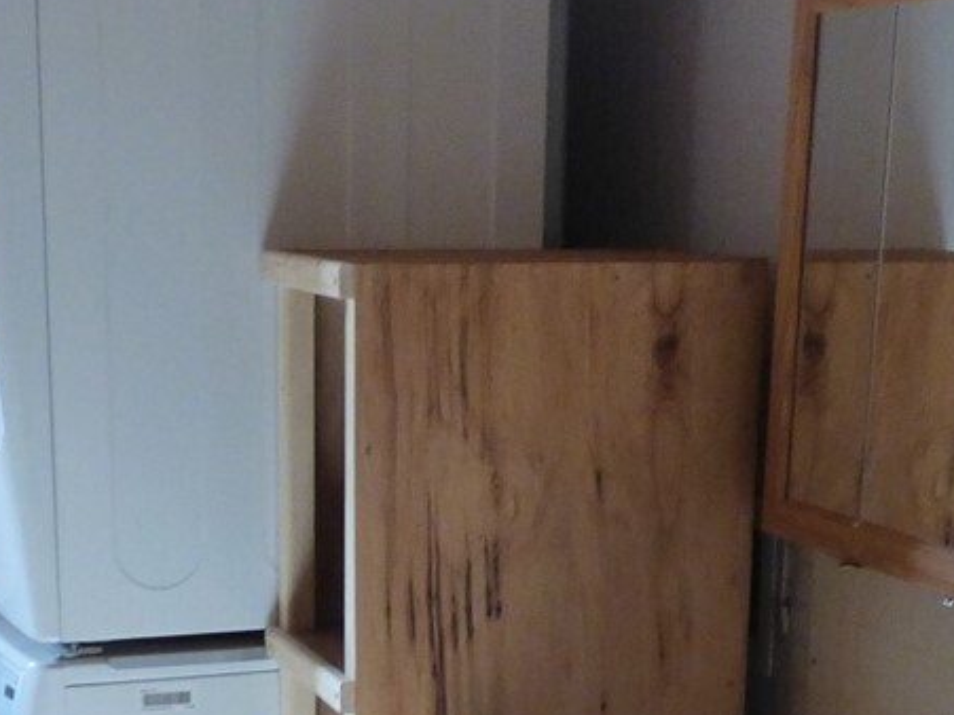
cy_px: 762
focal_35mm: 71
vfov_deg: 19.9
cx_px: 412
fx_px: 1956
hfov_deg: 27.4
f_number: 2.8
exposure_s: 1/50
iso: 400
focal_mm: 3.58
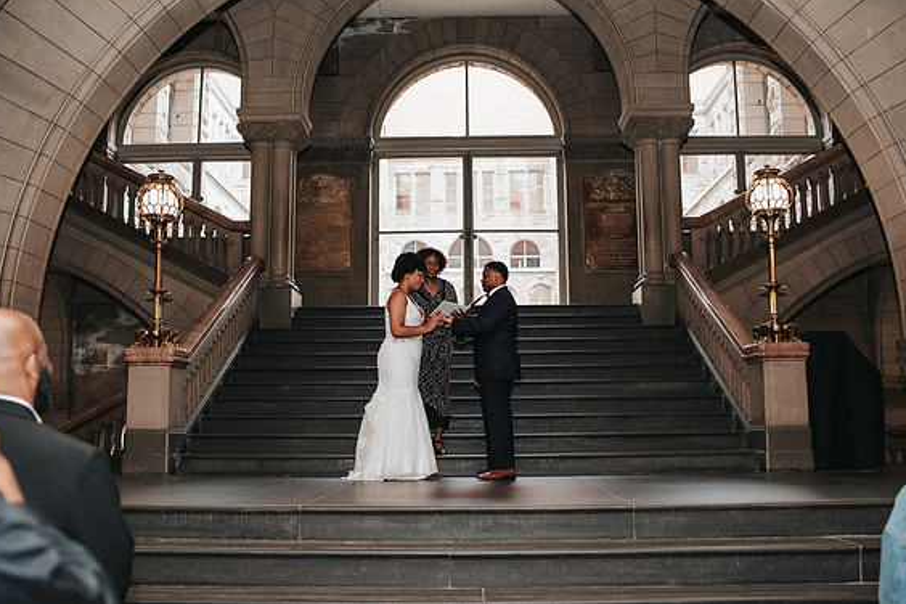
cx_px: 449
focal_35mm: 37
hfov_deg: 51.9
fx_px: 931
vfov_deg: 35.9
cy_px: 293
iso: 1000
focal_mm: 35
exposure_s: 1/125
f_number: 3.2
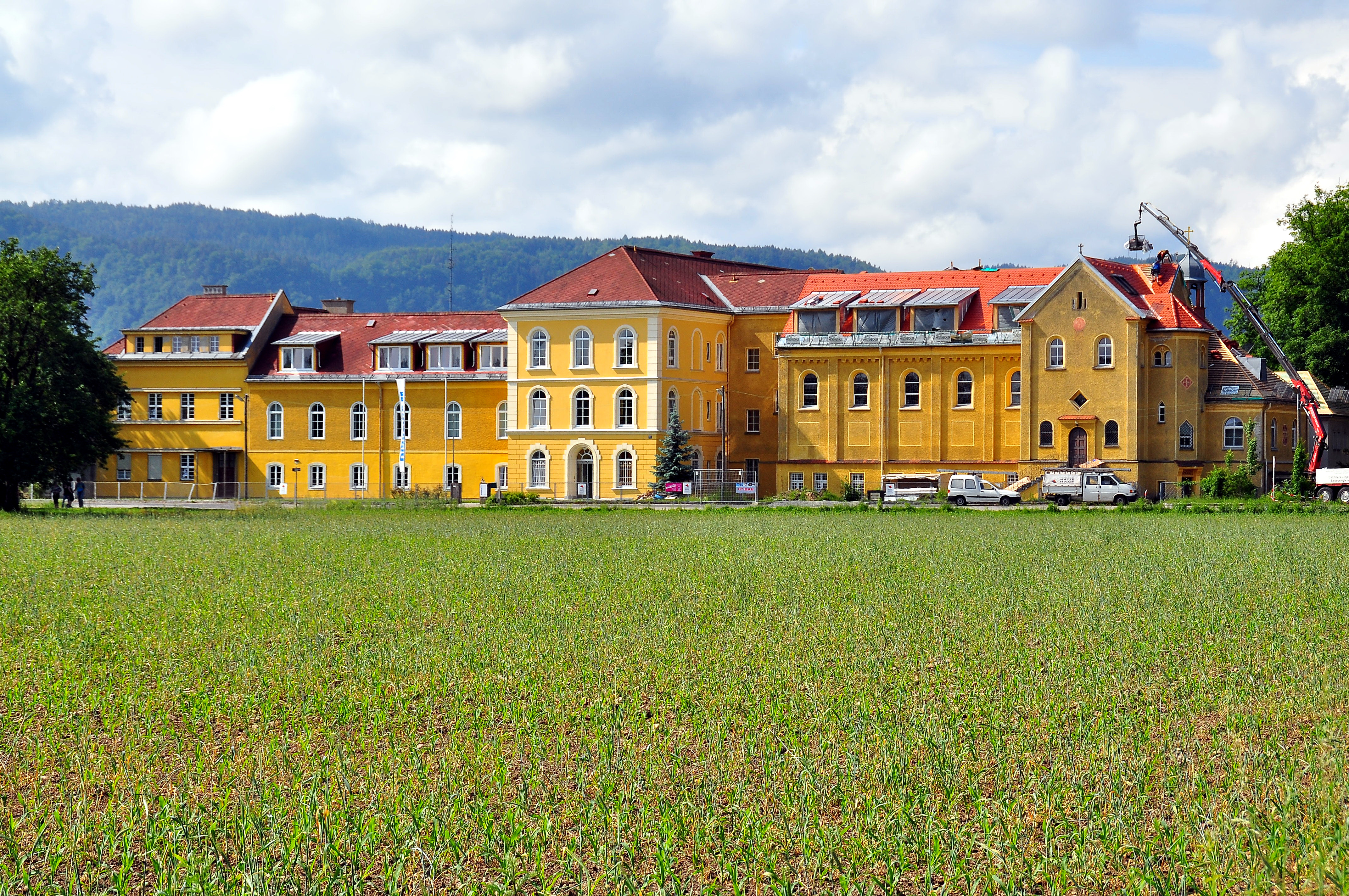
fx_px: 3144
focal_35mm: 84
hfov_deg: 24.2
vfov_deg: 16.2
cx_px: 674
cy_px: 448
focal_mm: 56
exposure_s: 1/500
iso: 200
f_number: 11
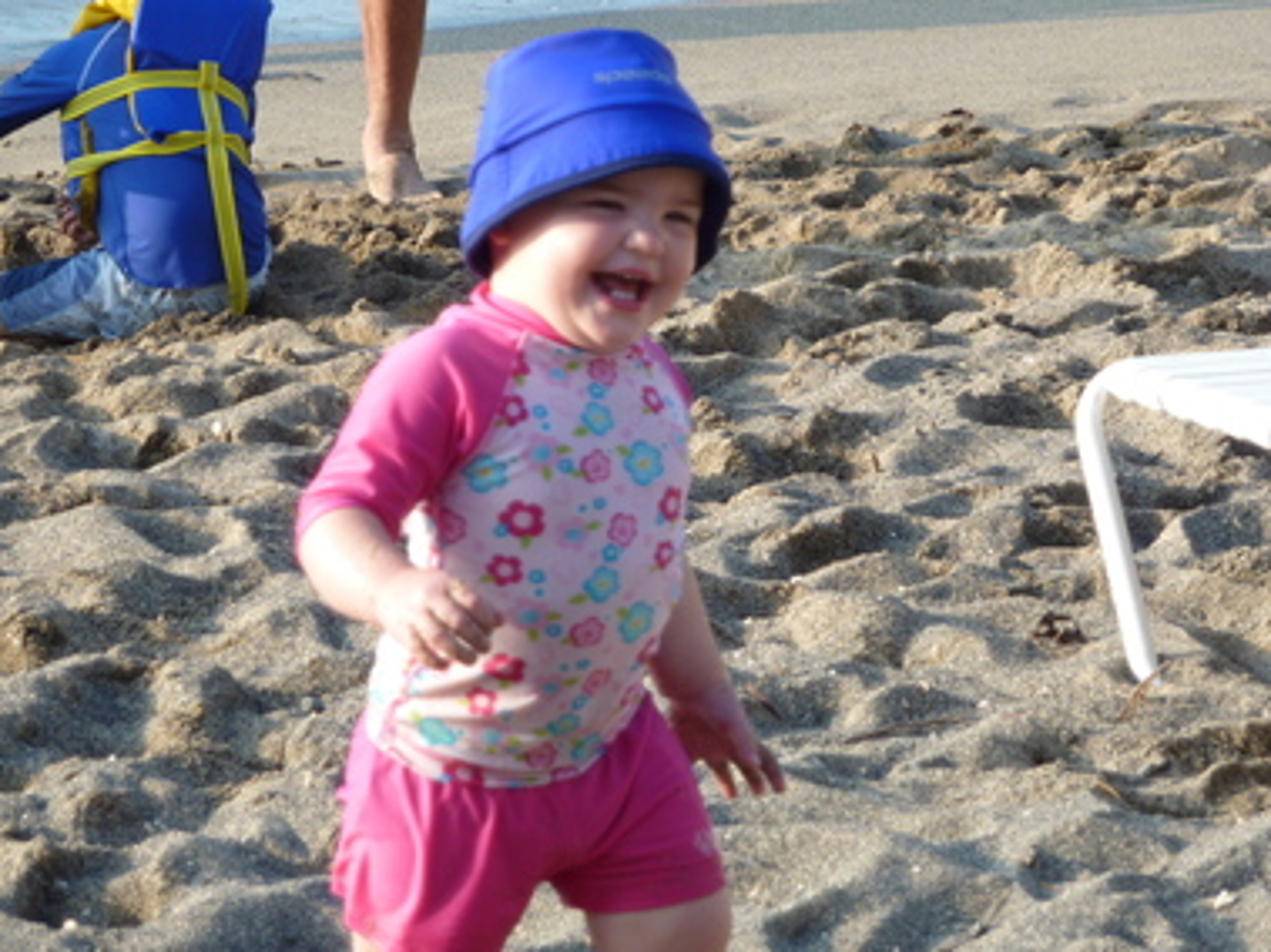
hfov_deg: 10.3
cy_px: 486
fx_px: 7047
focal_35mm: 192
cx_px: 657
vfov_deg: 7.7
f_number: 4.5
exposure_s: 1/125
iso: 80
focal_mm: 29.9
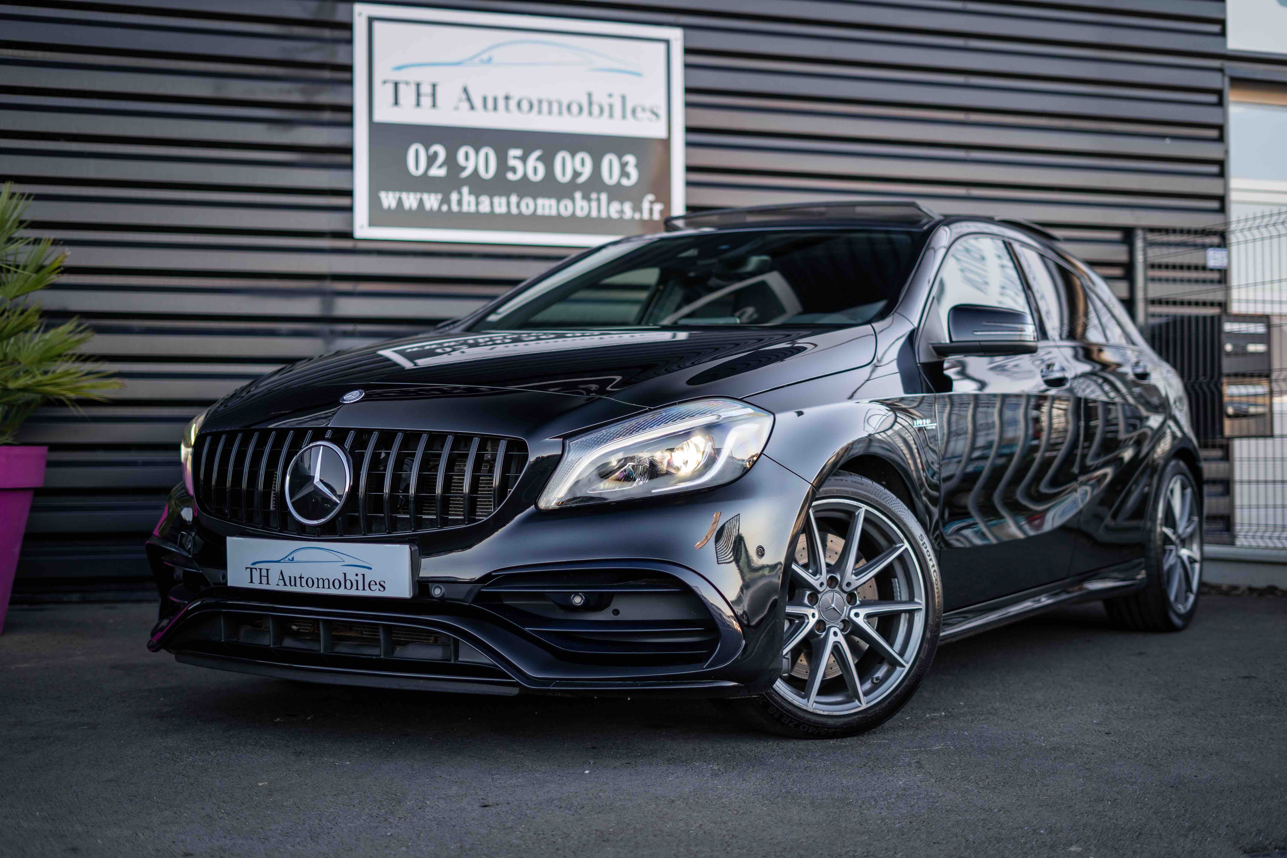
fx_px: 1787
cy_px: 429
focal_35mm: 50
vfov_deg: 27.0
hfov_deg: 39.6
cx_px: 644
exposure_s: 1/250
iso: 100
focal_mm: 50
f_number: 1.8
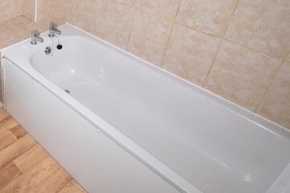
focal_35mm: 31
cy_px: 32
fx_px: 250
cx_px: 32
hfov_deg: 53.2
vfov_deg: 40.2
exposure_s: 1/60
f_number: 4
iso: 100
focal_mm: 10
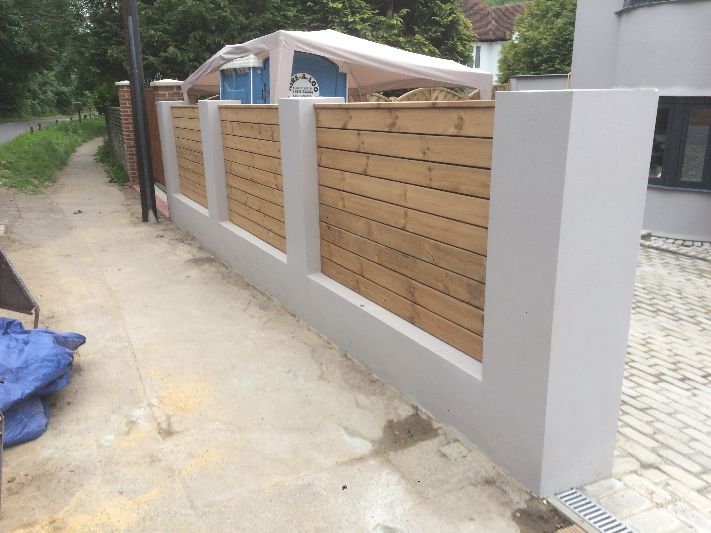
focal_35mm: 29
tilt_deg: -21.0
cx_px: 356
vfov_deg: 48.2
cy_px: 266
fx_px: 596
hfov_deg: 61.7
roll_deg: +1.1
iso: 50
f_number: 2.2
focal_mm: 4.15
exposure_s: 1/50
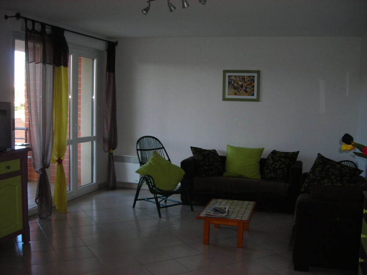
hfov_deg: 49.0
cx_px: 184
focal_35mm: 38
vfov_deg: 37.7
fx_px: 403
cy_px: 138
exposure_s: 1/60.1
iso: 79
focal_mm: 6.3
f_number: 3.2
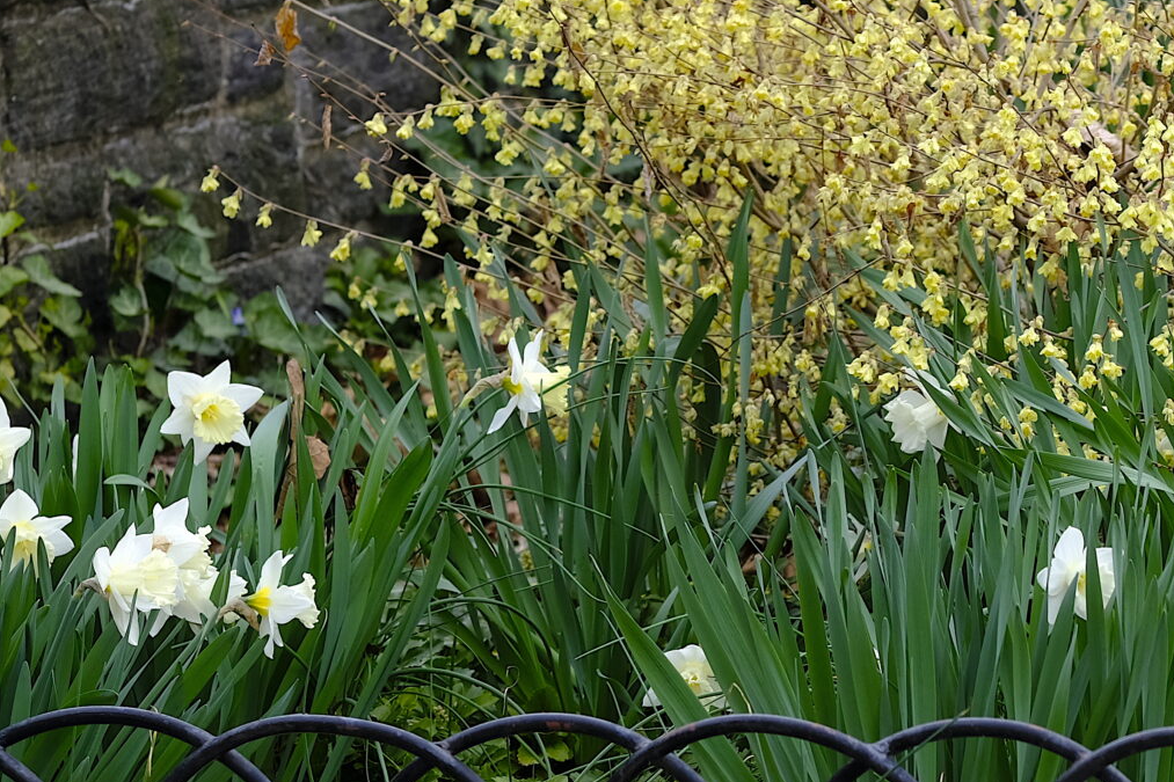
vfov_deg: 6.0
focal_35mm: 230
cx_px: 1167
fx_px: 7499
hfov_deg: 8.9
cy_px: 211
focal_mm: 60.7
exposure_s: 1/340
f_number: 4
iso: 200
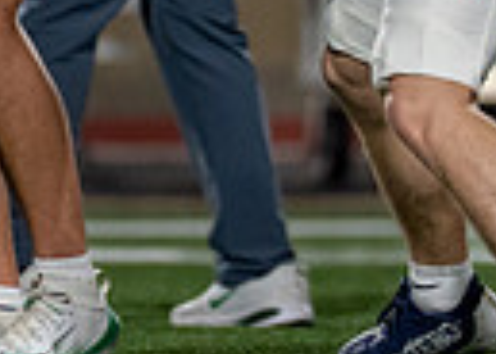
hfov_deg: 1.4
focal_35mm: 1410
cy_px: -395
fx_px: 19852
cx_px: -144
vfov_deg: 1.0
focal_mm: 200
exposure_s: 1/1000
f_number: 2.8
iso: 2000
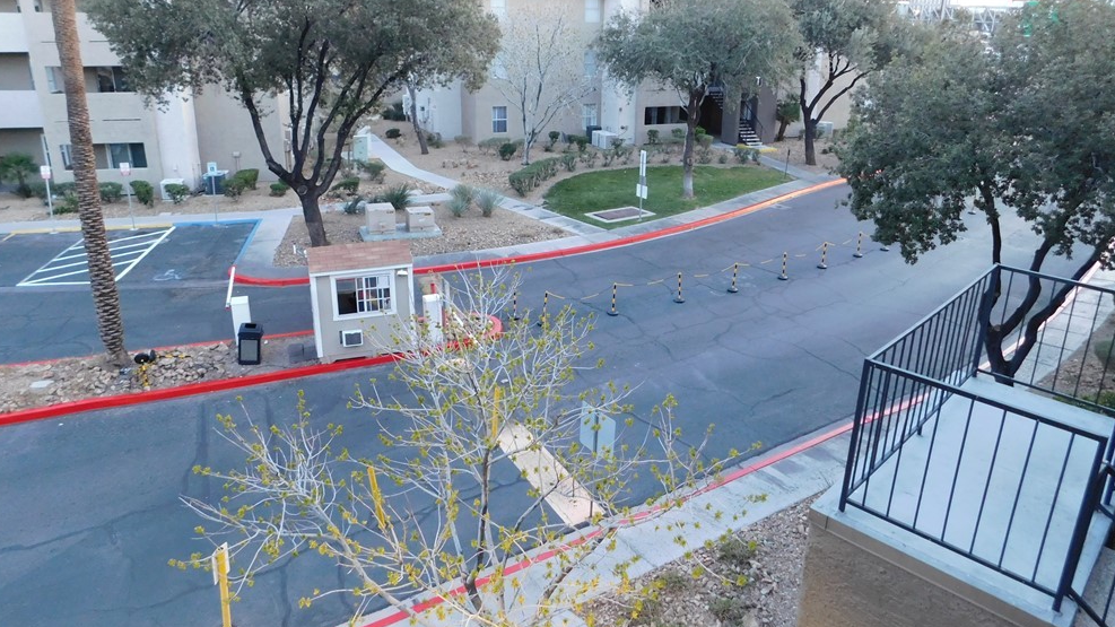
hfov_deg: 71.9
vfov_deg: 44.2
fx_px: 769
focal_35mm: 26
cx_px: 563
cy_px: 260
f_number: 3
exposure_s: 1/30
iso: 280
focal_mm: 4
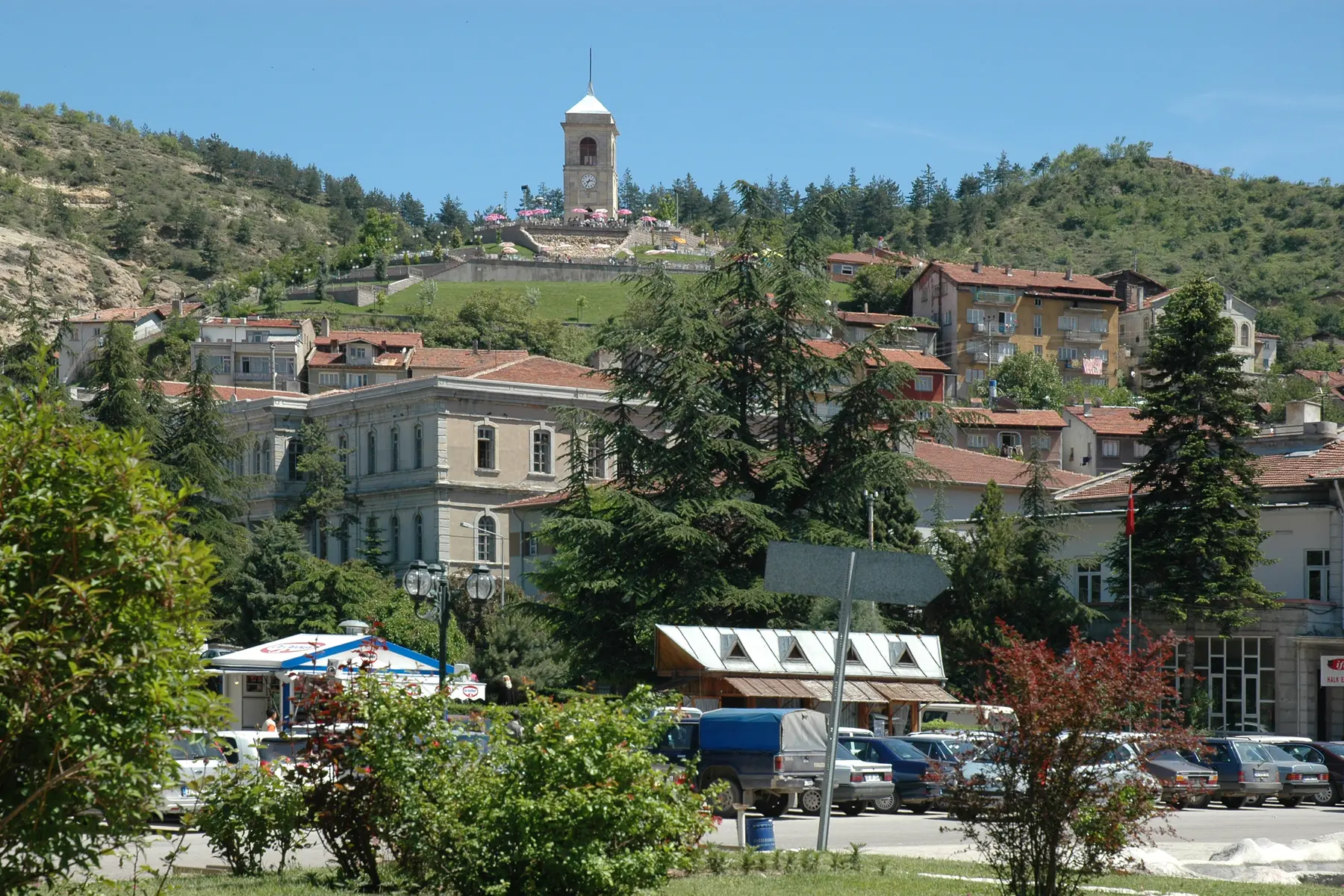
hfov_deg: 27.0
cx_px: 672
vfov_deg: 18.2
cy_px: 448
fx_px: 2800
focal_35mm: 75
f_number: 8
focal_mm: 50
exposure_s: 1/320
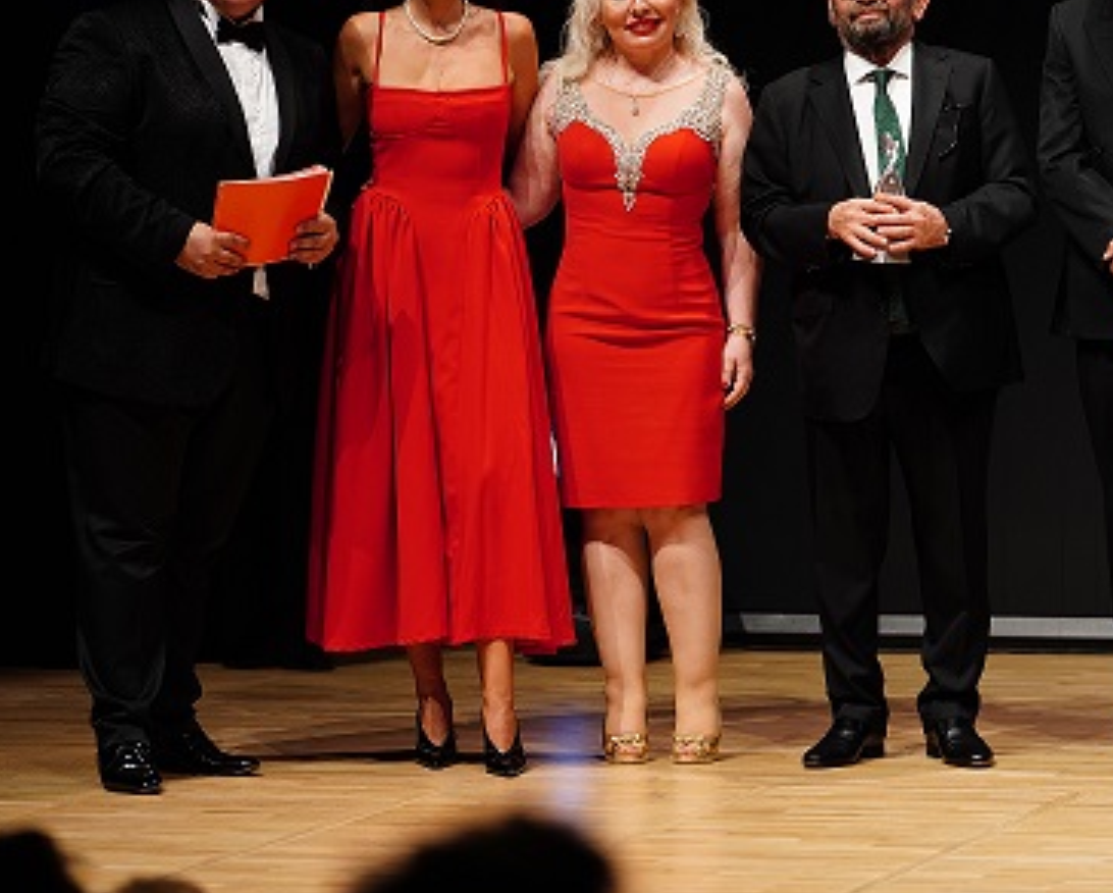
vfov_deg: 8.5
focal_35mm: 182
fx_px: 6002
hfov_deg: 10.6
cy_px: 385
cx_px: 633
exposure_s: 1/200
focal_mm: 119
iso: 1000
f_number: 2.8
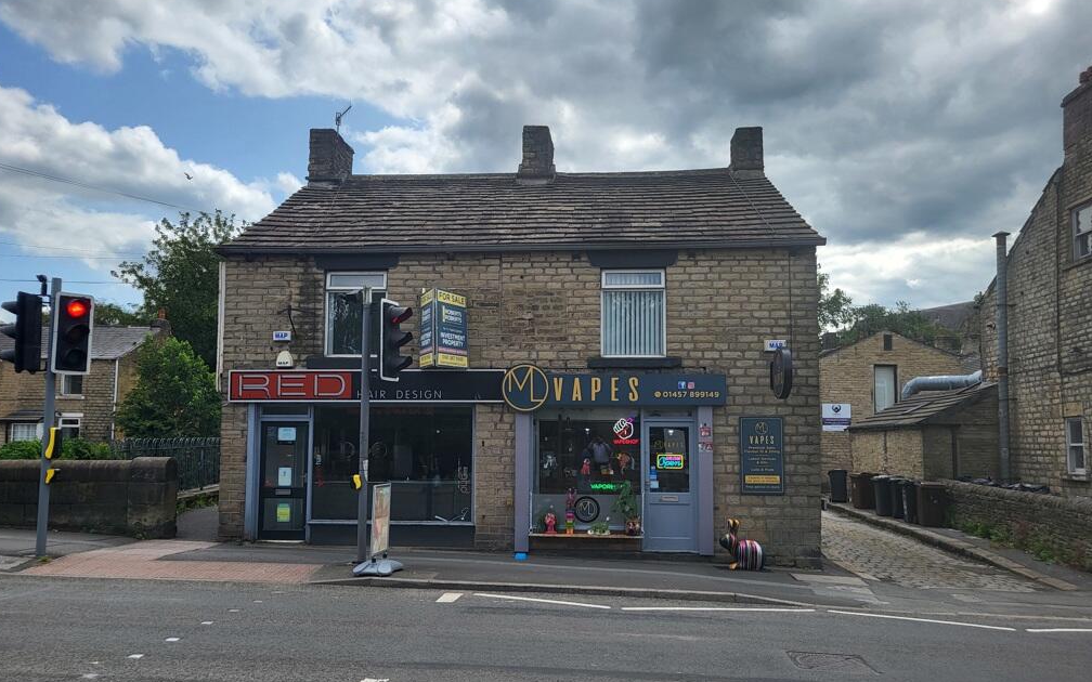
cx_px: 540
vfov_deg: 44.5
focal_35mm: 28
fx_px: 833
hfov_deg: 66.5
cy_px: 383
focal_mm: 5.4
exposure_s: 1/2222
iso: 40
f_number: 1.8
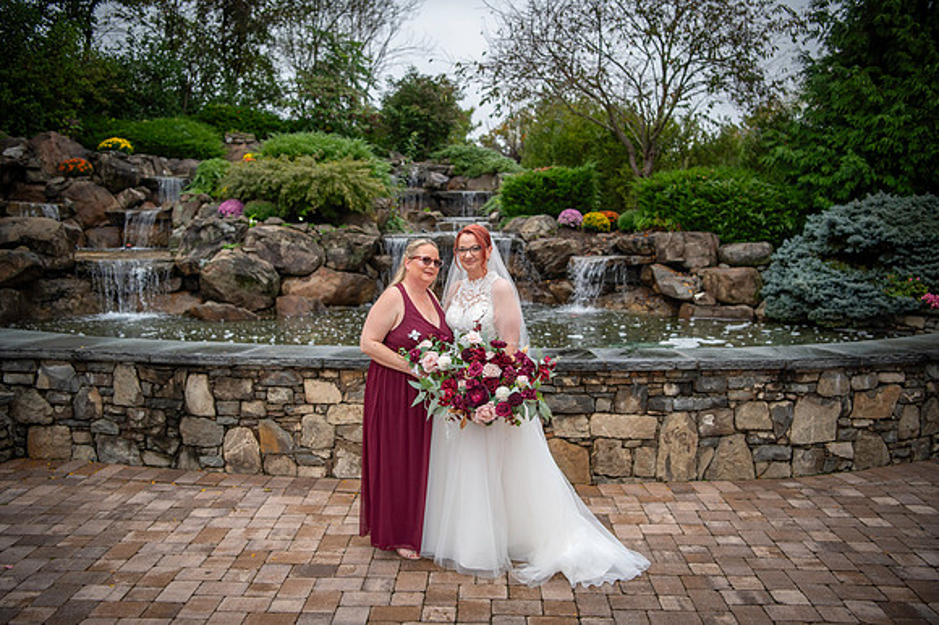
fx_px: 886
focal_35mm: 34
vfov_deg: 38.8
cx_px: 470
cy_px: 312
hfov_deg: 55.8
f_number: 2.8
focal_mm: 34
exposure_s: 1/1600
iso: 1000
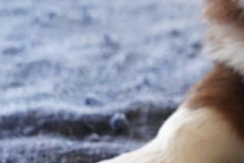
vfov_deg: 7.8
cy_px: -46
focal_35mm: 175
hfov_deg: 11.0
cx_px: 431
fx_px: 1187
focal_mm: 24
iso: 1000
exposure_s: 1/60
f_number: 4
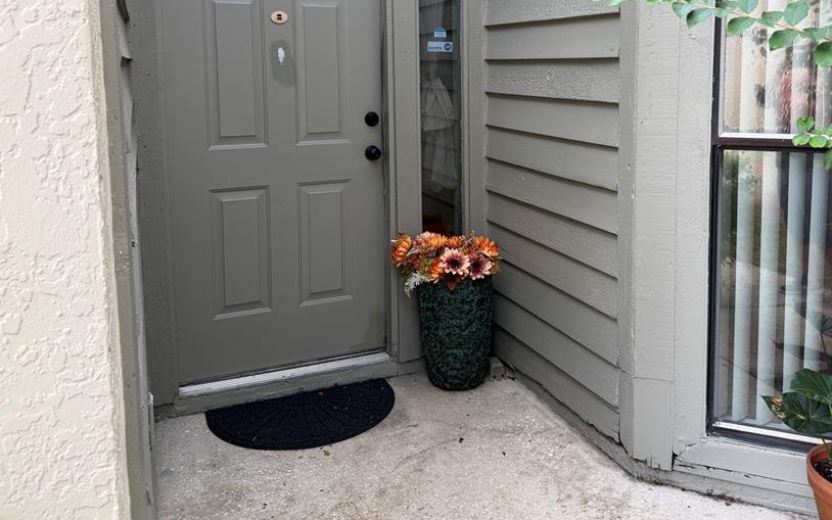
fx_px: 726
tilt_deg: -4.5
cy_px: 133
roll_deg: +0.9
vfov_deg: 38.5
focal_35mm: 32
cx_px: 466
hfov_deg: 59.5
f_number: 1.78
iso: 64
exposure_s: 1/199
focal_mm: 6.76
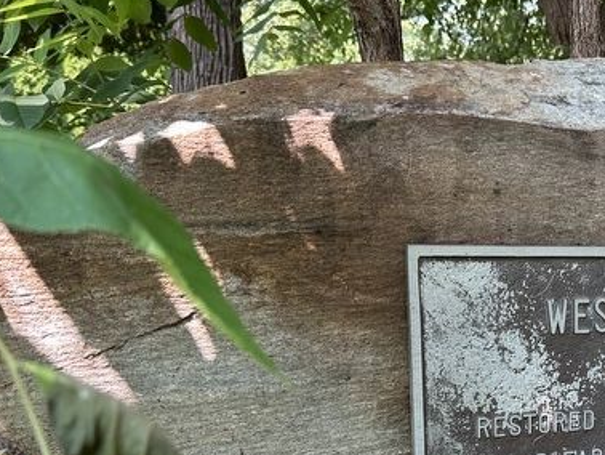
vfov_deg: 25.4
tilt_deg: -14.8
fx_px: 962
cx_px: 632
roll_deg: -3.5
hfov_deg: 31.7
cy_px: 447
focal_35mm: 55
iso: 32
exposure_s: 1/131
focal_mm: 5.7
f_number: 1.5
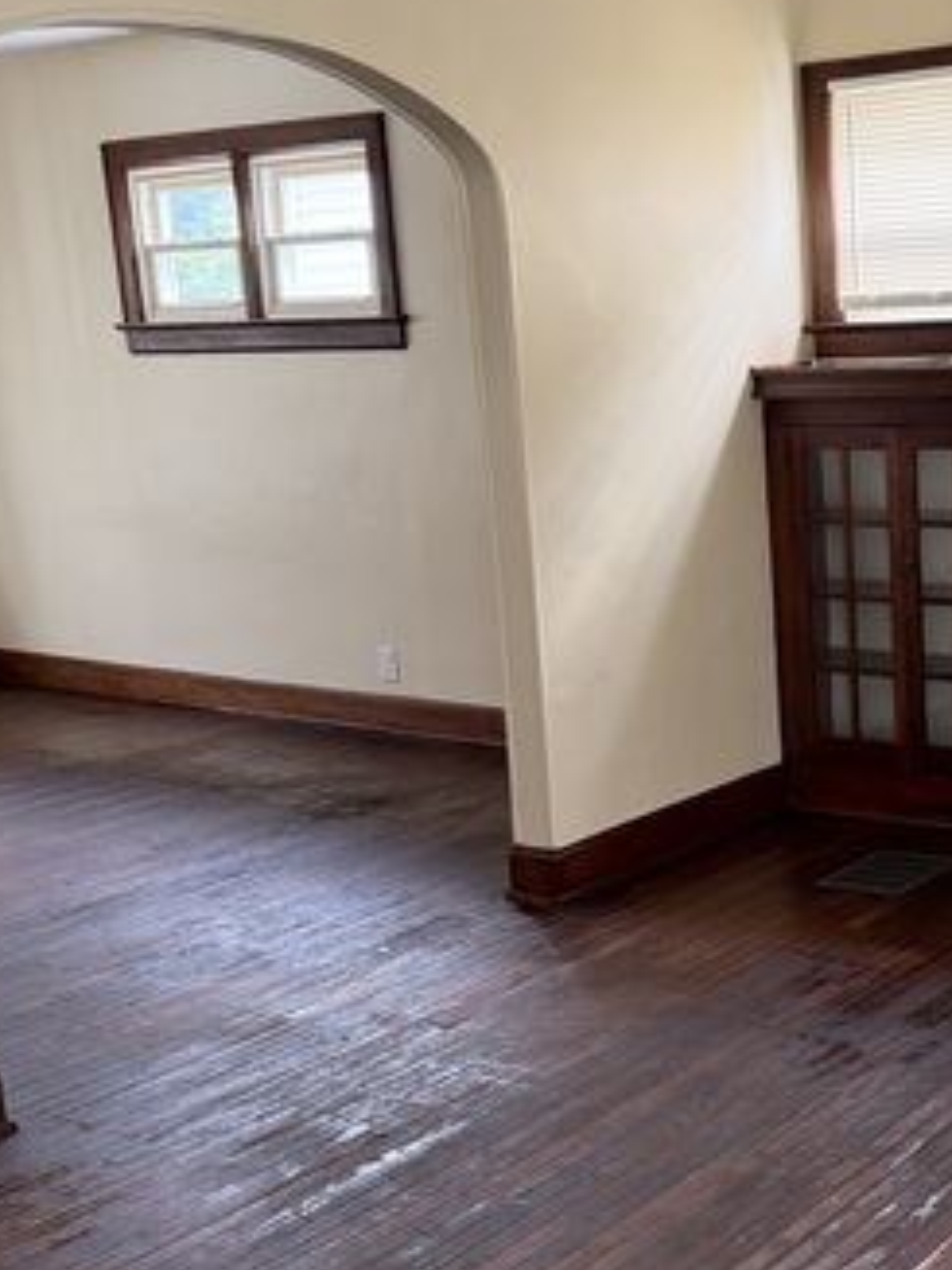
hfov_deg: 28.0
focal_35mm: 49
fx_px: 1798
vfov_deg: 38.8
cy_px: 740
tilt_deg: -13.1
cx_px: 944
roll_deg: +0.9
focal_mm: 6.76
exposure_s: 1/69
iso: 200
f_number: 1.78
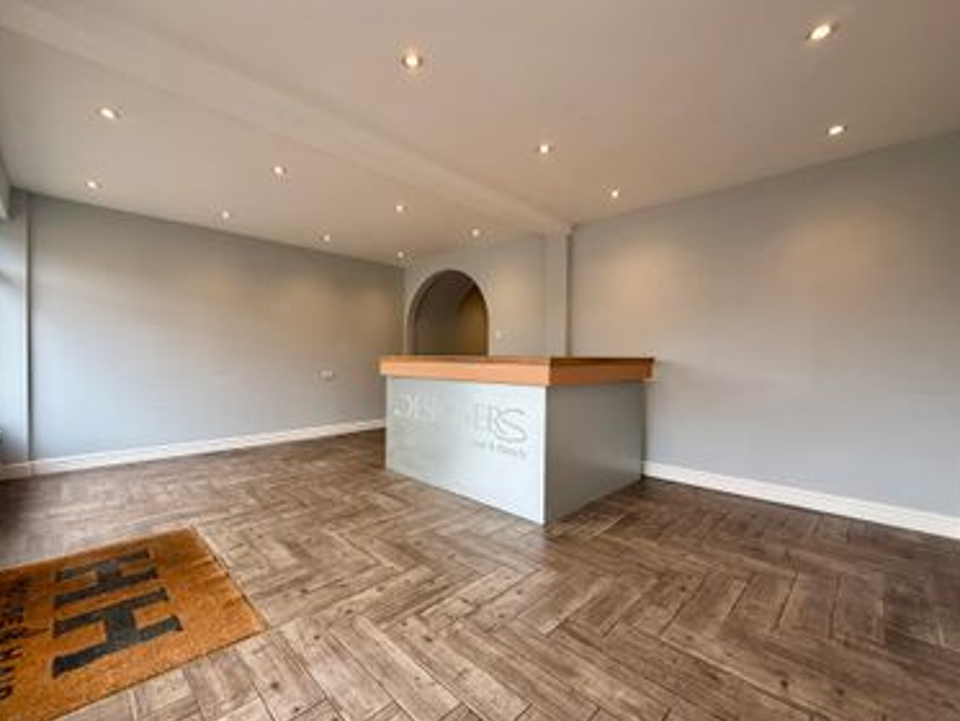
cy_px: 366
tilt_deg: -0.9
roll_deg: -0.5
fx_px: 416
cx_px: 456
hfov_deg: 98.1
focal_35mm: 15
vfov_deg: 81.8
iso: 64
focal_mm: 2.22
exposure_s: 1/99
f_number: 2.2
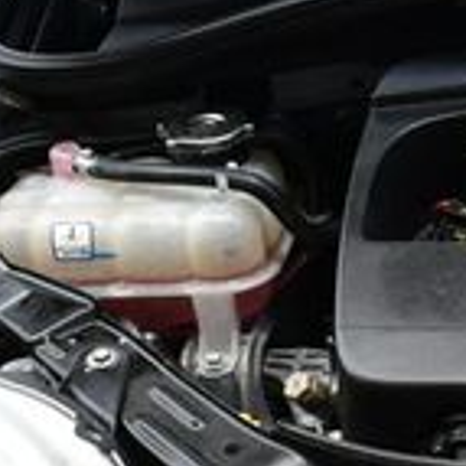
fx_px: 2087
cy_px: 391
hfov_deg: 11.7
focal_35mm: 137
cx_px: 854
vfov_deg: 12.7
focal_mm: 18
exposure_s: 1/250
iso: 220
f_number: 5.6
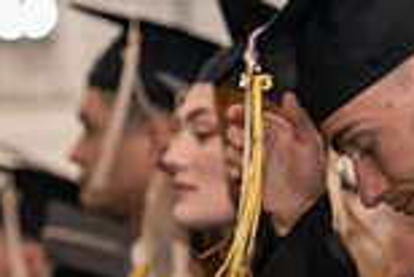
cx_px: 430
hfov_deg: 6.1
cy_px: 155
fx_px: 3902
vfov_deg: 4.1
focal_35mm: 339
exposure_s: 1/200
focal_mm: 90
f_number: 4
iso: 2500
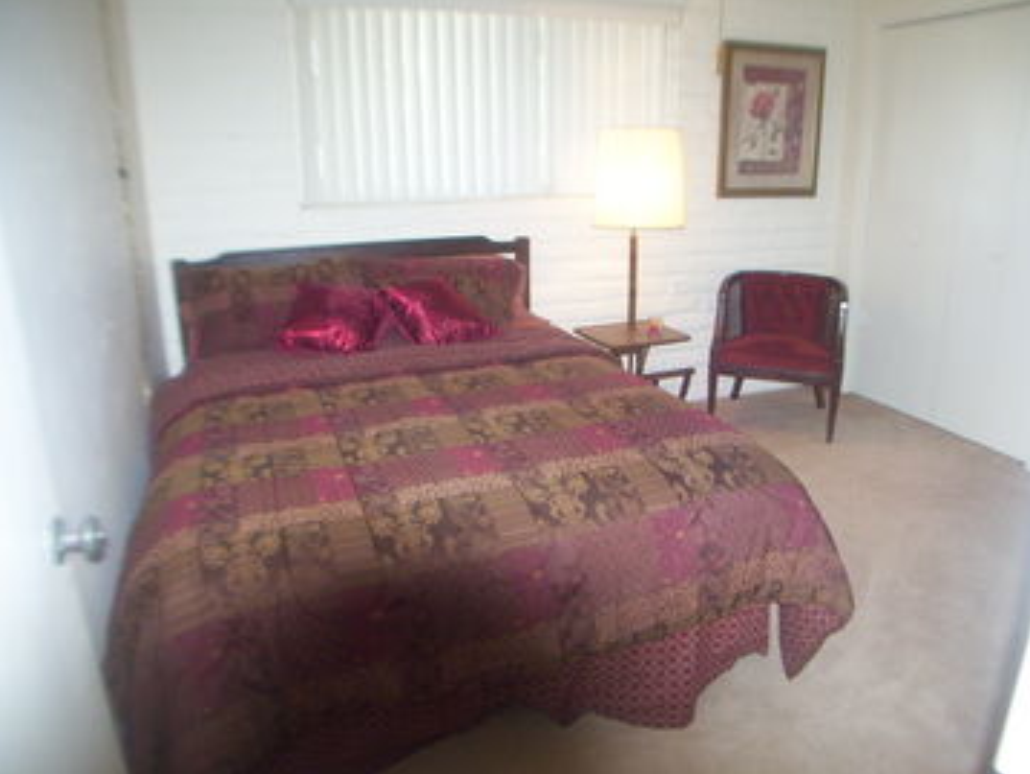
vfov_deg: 38.7
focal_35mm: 37
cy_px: 391
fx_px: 1102
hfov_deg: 50.1
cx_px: 527
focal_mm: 6
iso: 200
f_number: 2.7
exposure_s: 1/60
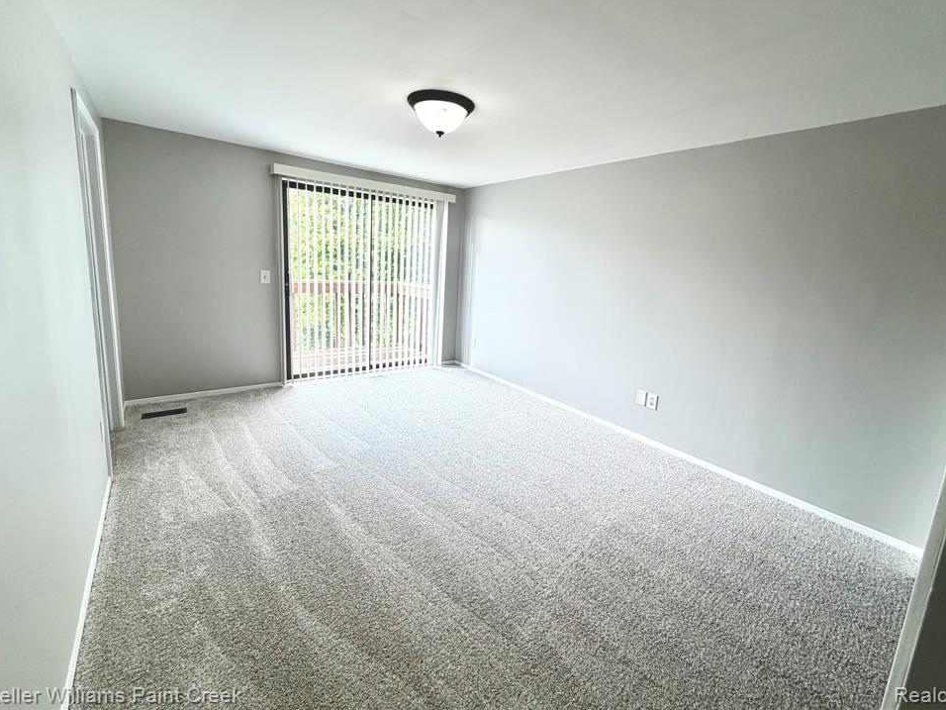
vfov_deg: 81.6
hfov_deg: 98.1
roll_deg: -3.2
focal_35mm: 15
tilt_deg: -10.0
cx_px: 488
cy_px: 331
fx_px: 410
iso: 80
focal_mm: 2.22
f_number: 2.2
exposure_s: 1/120
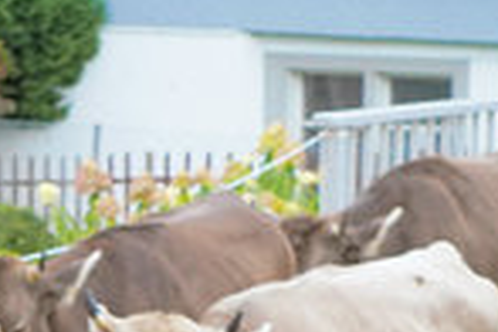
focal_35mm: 519
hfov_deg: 3.9
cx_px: -881
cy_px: 1006
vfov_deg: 2.6
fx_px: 7179
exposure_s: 1/640
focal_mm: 85
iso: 800
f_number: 5.6
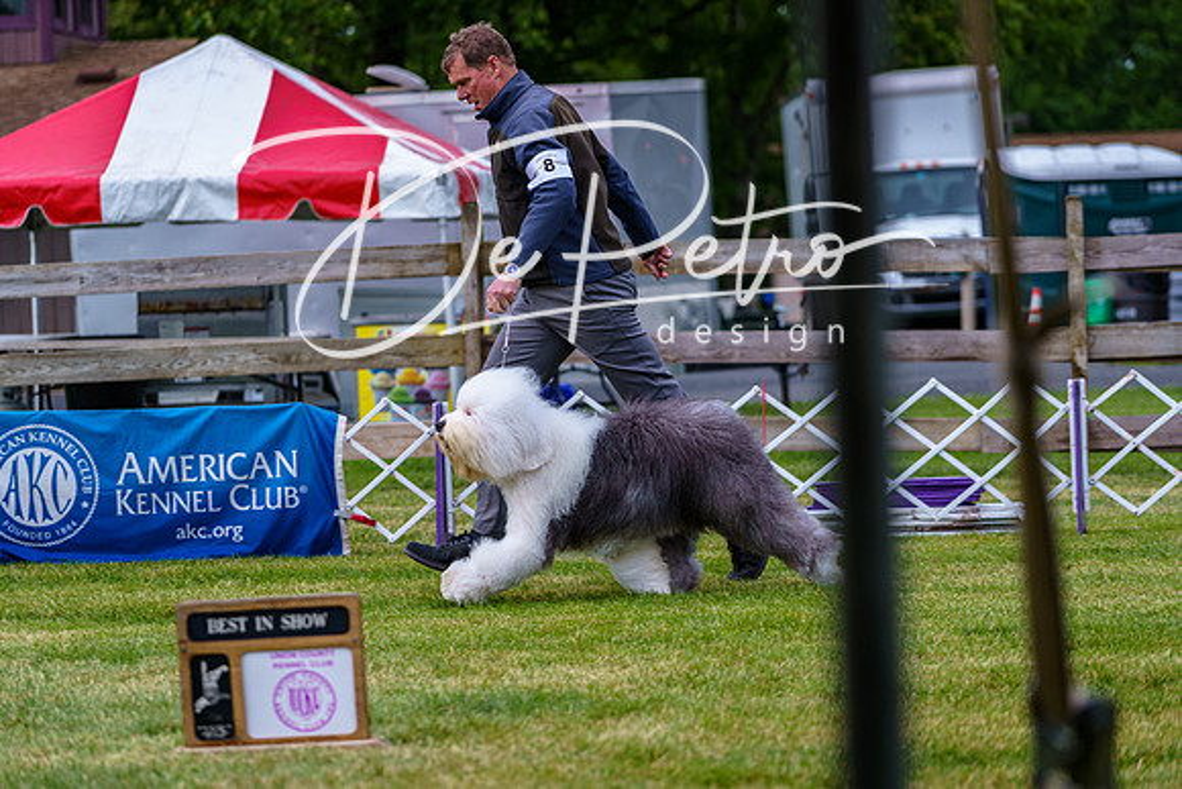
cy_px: 394
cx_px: 591
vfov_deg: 8.9
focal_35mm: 155
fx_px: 5090
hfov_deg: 13.2
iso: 160
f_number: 4
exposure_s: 1/500
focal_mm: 155
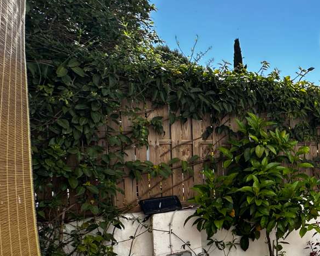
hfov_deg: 37.1
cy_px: 180
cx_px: 397
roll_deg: +0.2
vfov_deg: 41.4
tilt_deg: -5.4
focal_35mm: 35
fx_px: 332
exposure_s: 1/849
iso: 40
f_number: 2.2
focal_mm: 2.22
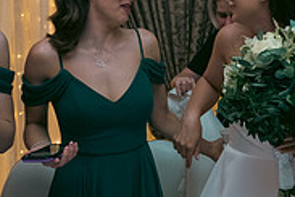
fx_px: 623
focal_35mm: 76
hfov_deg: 25.8
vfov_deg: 17.8
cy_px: 35
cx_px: 264
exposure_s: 1/160
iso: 800
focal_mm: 24
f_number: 3.5
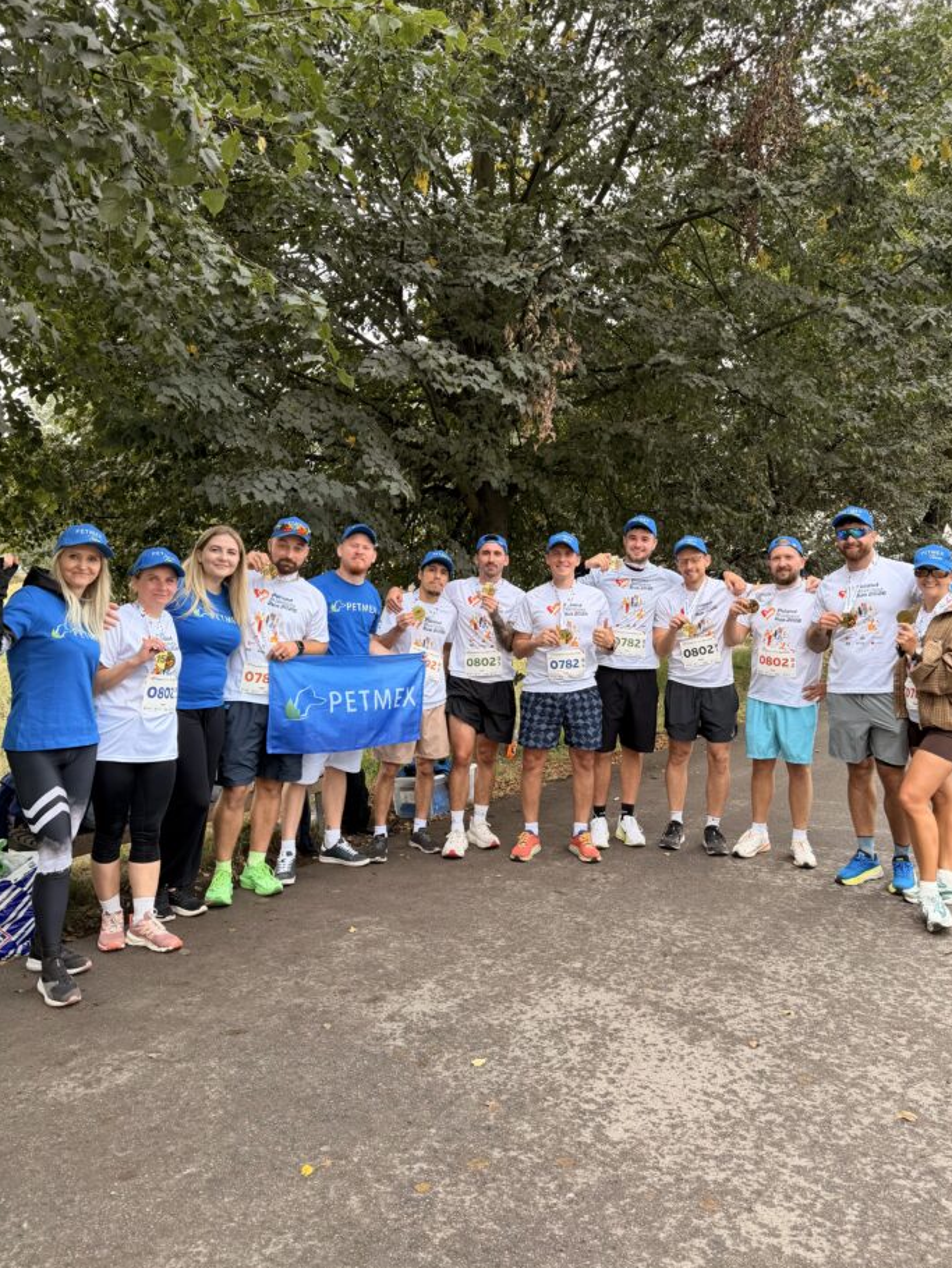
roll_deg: -2.8
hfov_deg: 51.3
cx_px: 512
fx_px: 990
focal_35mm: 27
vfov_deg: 65.2
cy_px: 575
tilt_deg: +3.4
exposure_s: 1/344
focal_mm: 6.76
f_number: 1.78
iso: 80
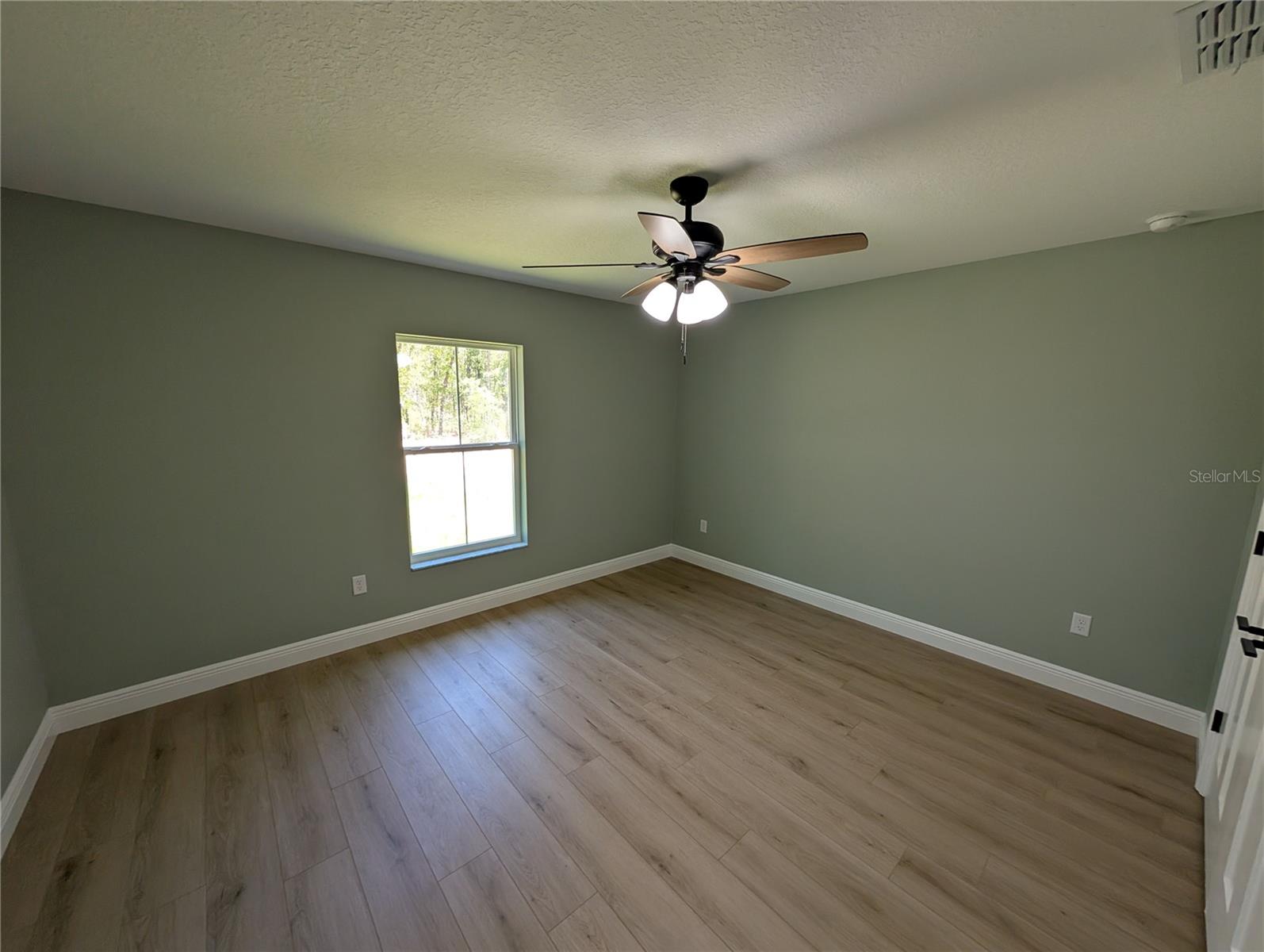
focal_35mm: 12
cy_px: 476
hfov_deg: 110.5
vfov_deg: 94.6
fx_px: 439
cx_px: 632
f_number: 1.7
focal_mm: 2.02
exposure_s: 1/124
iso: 94
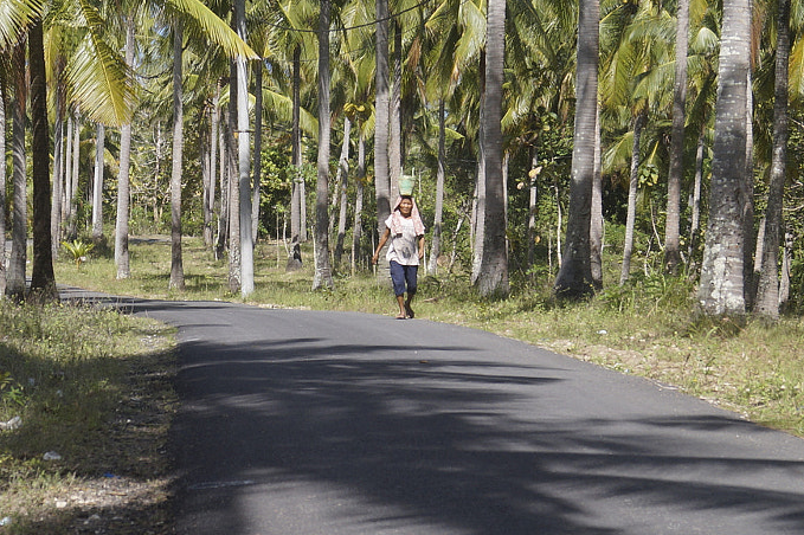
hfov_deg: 19.2
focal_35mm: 106
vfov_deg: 12.9
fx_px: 2366
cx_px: 272
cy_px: 171
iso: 100
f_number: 6.3
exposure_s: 1/320
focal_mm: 30
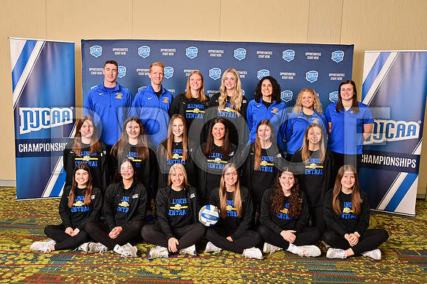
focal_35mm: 34
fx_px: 397
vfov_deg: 39.4
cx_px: 214
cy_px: 142
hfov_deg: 56.5
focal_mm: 33.5
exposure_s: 1/125
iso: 400
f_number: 10
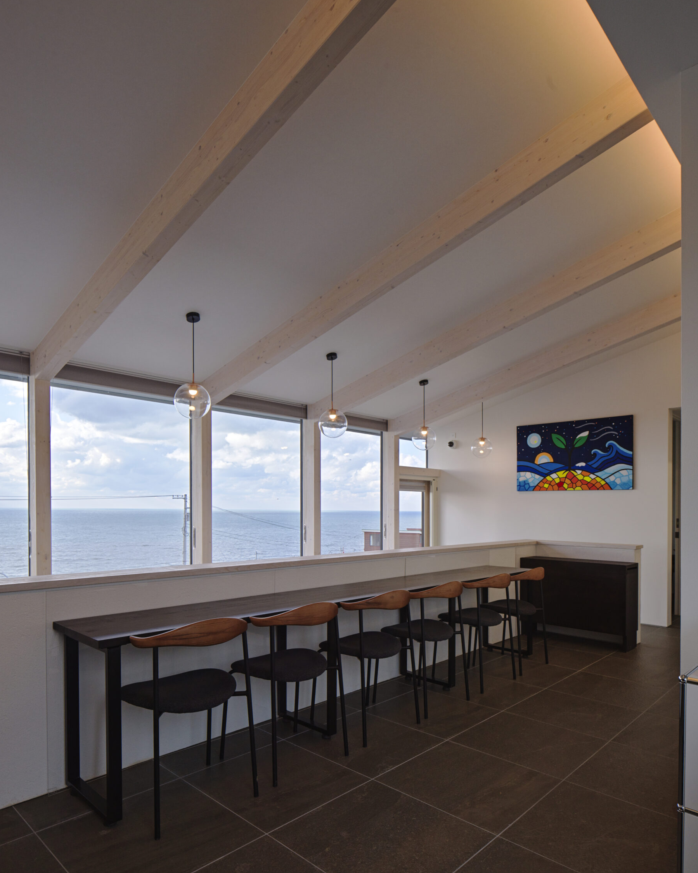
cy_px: 461
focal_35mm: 20
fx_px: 516
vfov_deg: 80.3
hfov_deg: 68.1
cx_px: 330
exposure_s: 1/45
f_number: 13
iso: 100
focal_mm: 24
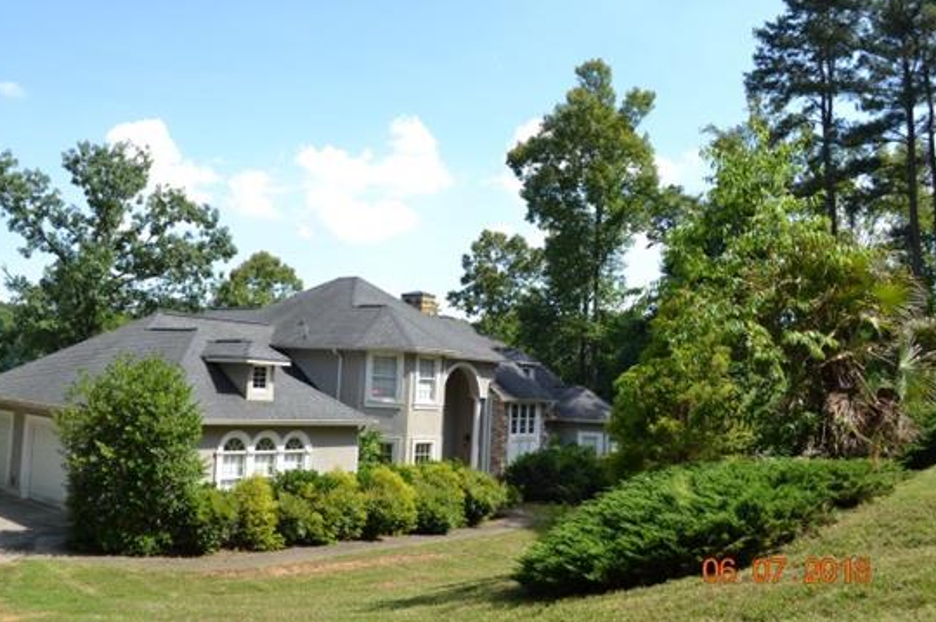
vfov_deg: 40.9
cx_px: 421
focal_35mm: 32
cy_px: 258
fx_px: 831
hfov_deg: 58.6
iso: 100
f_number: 7.1
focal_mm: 18
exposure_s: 1/200
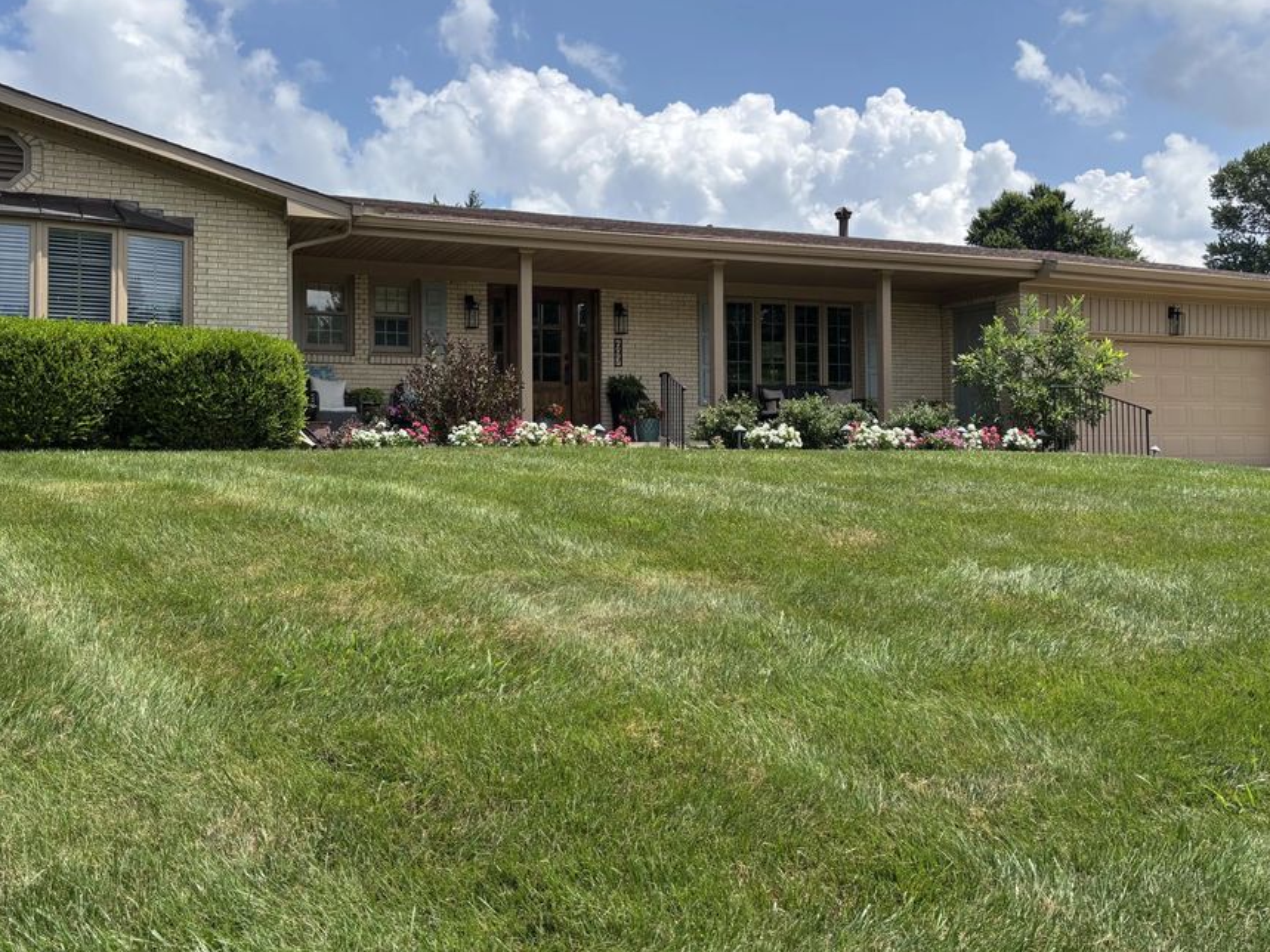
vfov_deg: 45.3
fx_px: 1137
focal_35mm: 31
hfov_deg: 58.2
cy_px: 411
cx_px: 565
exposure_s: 1/3534
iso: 50
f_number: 1.6
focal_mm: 5.96
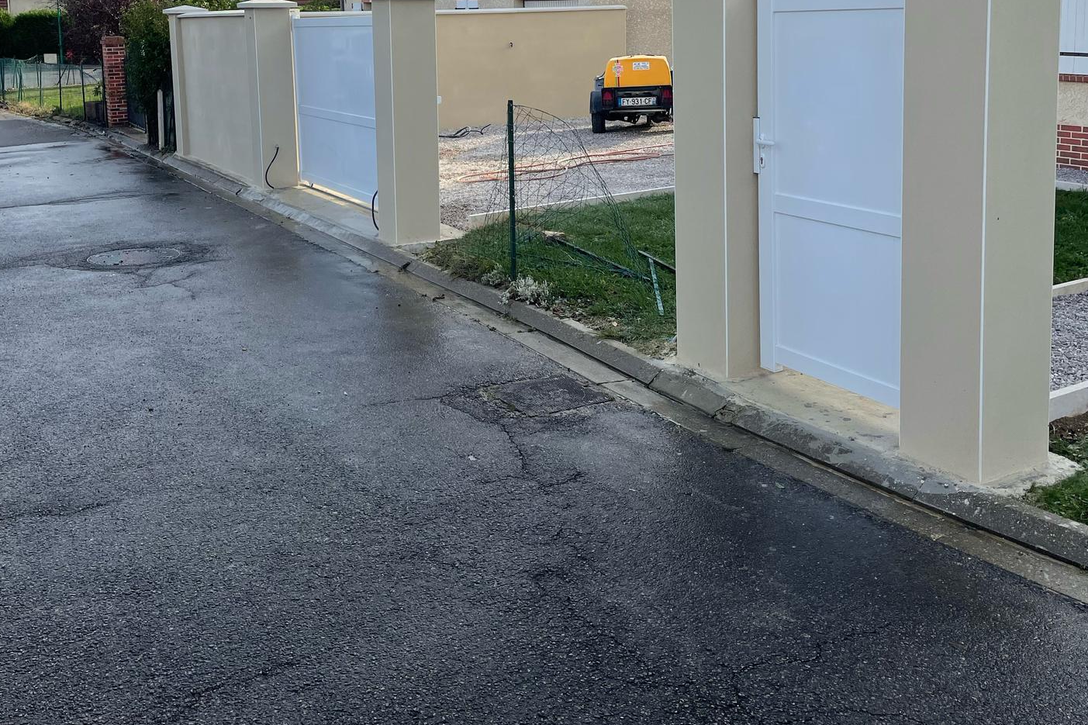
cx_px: 552
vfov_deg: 34.9
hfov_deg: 51.9
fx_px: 1118
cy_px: 157
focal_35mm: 37
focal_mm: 4.2
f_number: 1.6
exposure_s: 1/2681
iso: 32
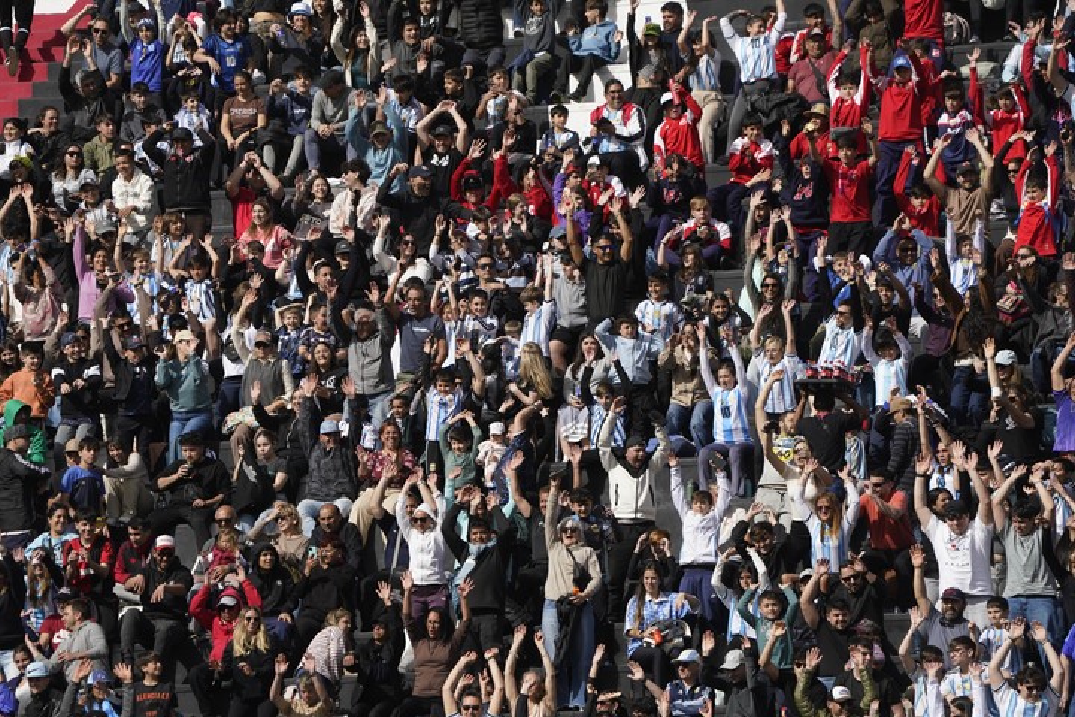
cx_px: 538
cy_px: 358
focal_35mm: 456
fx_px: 13616
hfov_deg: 4.5
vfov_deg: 3.0
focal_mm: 456
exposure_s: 1/2000
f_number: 6.3
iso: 400
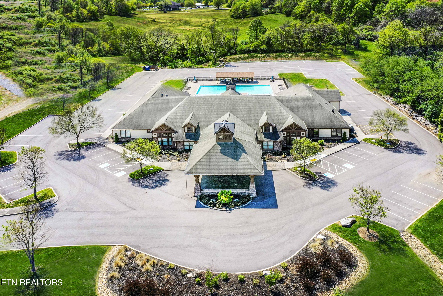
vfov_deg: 46.4
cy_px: 148
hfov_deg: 65.5
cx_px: 222
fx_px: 345
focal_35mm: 28
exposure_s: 1/800
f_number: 7.1
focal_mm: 10.26
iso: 400
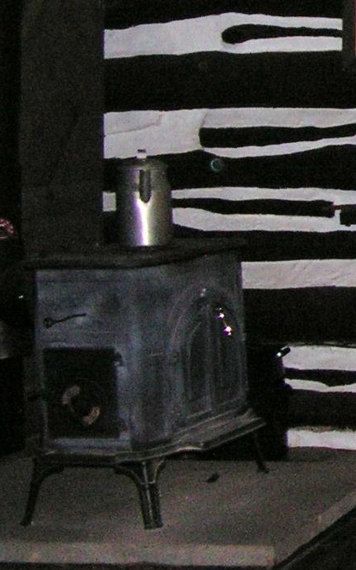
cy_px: 144
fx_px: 1739
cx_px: 826
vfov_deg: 18.5
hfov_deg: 10.3
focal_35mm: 112
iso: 200
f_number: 3.2
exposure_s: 1/40
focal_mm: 6
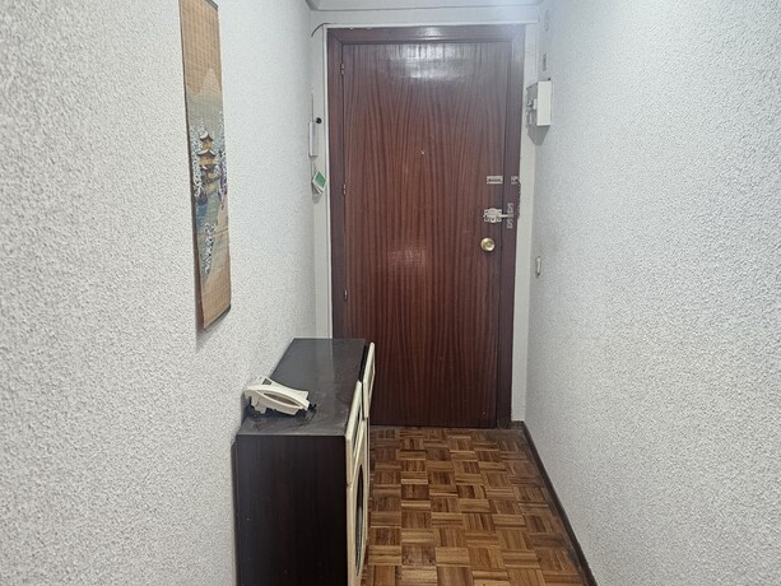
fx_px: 677
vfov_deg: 46.8
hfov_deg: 59.8
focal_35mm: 30
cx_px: 354
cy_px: 282
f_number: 1.7
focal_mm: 6.3
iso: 800
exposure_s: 1/50
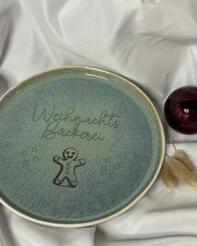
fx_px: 459
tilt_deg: -46.0
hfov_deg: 24.2
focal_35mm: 63
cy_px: 123
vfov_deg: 30.0
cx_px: 88
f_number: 1.78
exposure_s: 1/50
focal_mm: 6.86
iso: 100
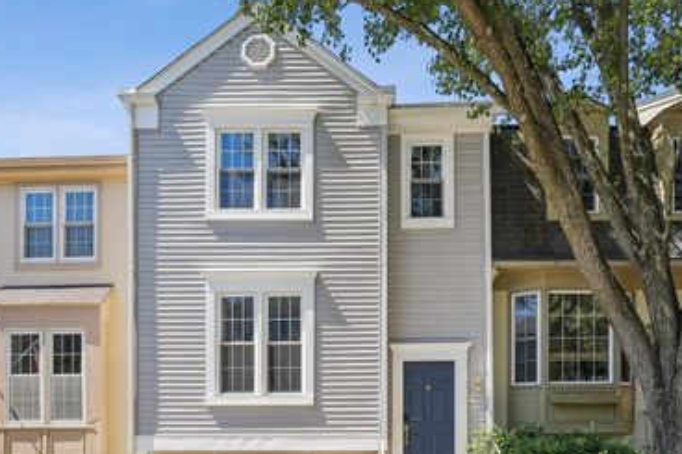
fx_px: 360
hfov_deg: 86.3
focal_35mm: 19
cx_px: 291
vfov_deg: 63.6
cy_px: 284
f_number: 7.1
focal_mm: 14
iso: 160
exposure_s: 1/250
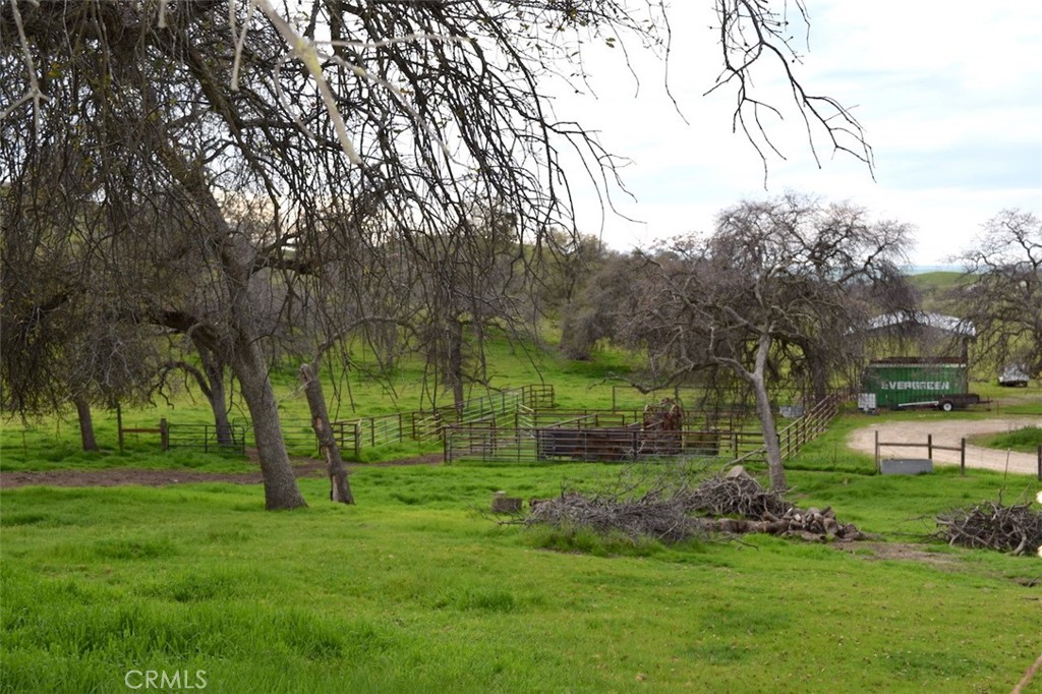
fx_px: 1345
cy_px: 347
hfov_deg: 42.3
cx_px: 521
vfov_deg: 28.9
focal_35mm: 46
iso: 100
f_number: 7.1
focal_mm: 31
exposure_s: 1/200
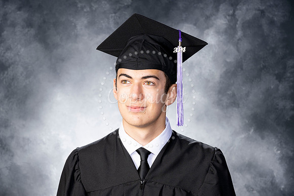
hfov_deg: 21.0
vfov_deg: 14.1
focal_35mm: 97
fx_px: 792
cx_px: 147
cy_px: 98
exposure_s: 1/160
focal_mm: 97
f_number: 9
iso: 250
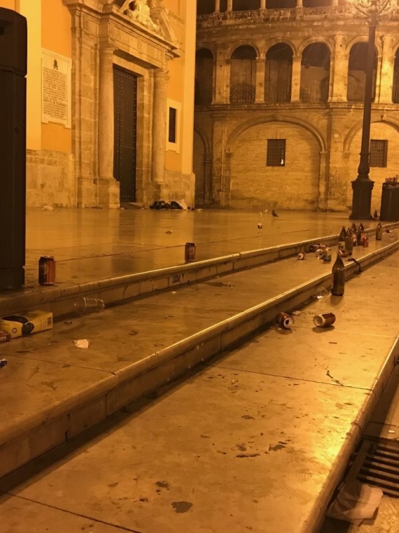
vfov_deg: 49.0
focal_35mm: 38
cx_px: 173
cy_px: 270
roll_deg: -1.5
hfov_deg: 37.6
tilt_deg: -5.3
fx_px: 584
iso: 100
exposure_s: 1/13
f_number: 1.8
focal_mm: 3.99
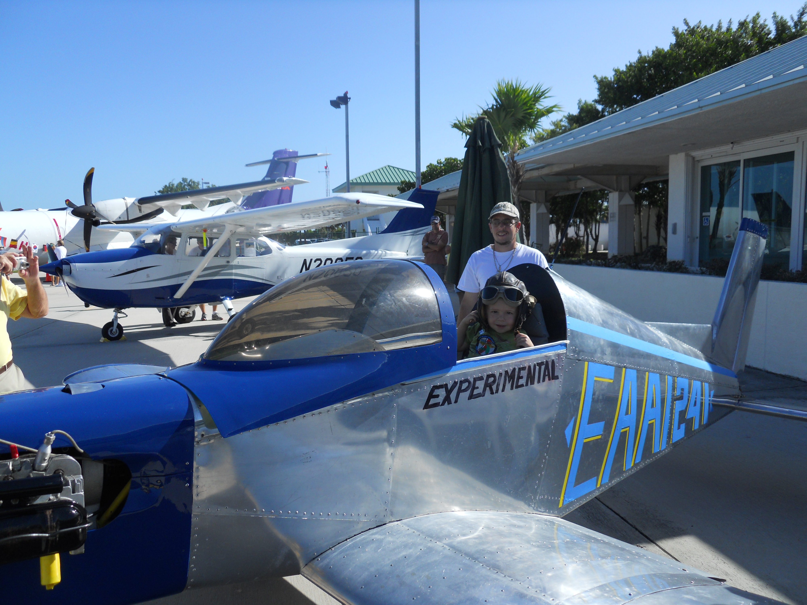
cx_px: 404
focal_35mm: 28
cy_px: 302
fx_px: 653
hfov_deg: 63.4
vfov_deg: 49.7
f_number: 5.4
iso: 80
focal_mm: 5
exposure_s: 1/320
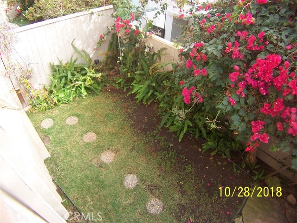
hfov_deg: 55.4
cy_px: 112
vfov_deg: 42.9
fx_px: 283
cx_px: 148
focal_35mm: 33
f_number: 2.8
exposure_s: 1/90
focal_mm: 5.5
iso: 80
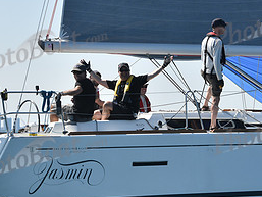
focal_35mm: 152
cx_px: 161
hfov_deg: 13.0
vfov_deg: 9.8
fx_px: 1151
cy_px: 89
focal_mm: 70
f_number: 5.6
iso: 250
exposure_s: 1/1600
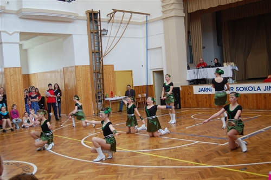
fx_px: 293
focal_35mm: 39
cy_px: 90
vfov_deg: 34.1
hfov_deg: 49.6
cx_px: 136
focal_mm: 26
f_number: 4
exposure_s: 1/50
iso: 400
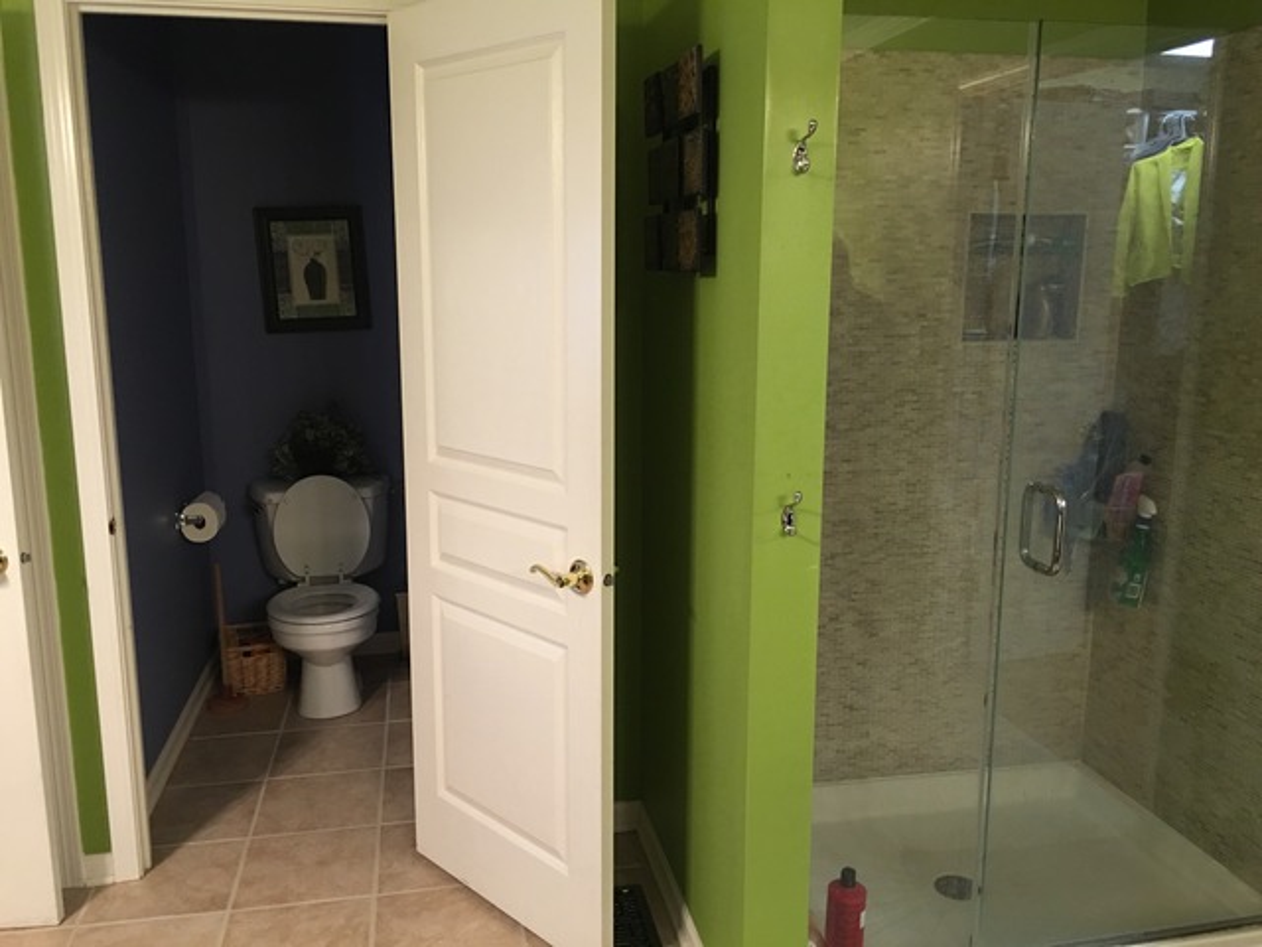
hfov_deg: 61.7
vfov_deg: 48.2
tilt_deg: -9.5
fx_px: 1057
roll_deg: +0.5
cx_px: 631
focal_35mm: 29
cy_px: 474
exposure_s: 1/17
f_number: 2.2
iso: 125
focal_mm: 4.15
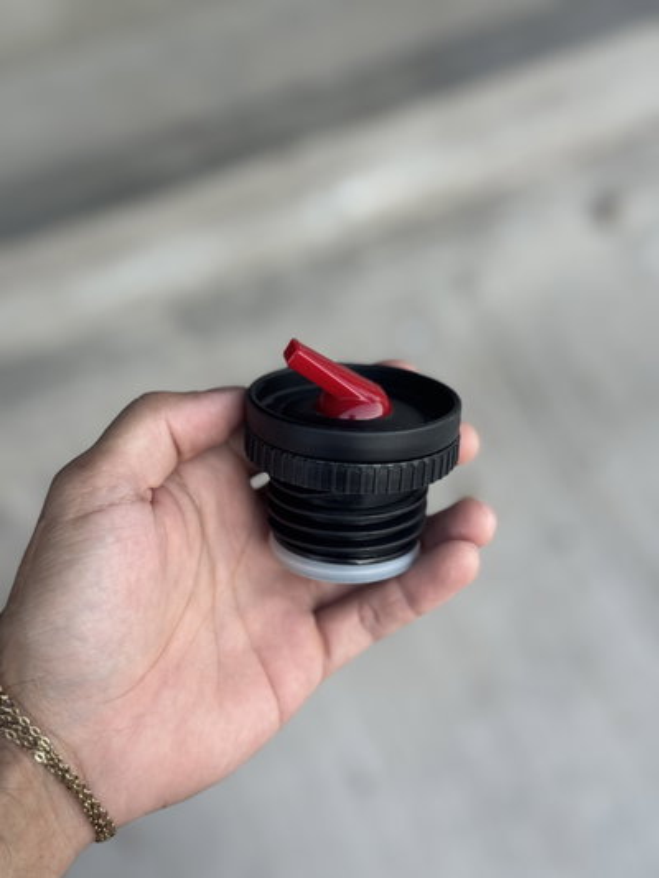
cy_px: 439
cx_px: 330
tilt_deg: -55.2
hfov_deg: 30.3
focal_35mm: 48
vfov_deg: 39.6
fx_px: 1218
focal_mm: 6.76
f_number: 1.78
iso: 64
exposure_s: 1/270
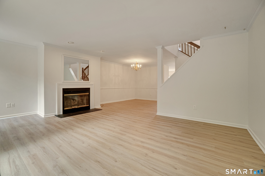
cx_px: 132
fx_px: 110
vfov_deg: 77.3
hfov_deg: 100.4
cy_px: 88
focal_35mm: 15
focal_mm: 10
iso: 1600
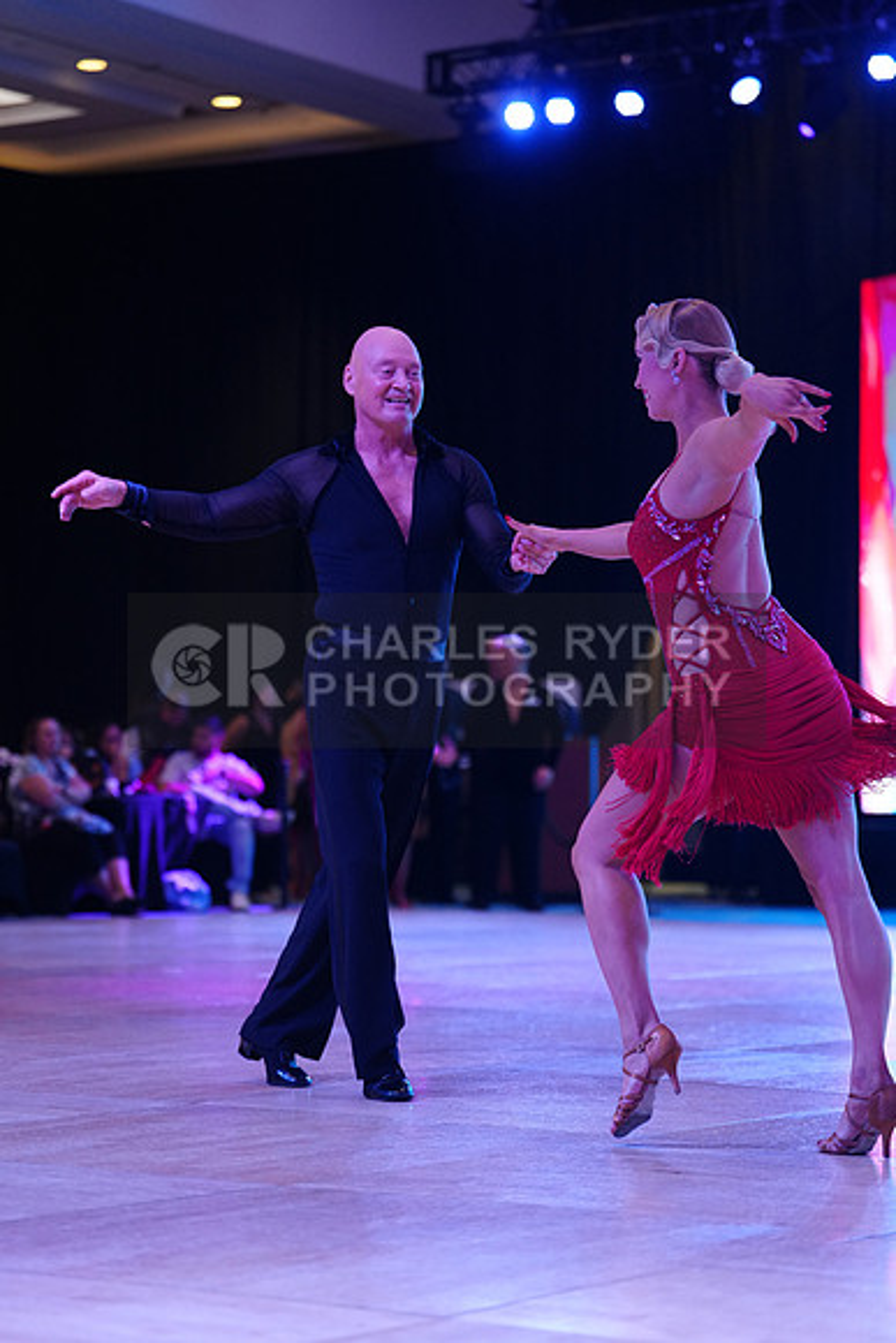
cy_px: 672
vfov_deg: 22.4
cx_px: 448
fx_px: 3395
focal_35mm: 91
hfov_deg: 15.0
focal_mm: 91
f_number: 2.8
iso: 2000
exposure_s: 1/400
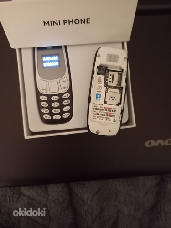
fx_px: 178
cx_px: 86
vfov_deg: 65.3
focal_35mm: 27
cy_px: 114
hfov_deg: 51.4
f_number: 1.8
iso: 7893
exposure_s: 1/12.5
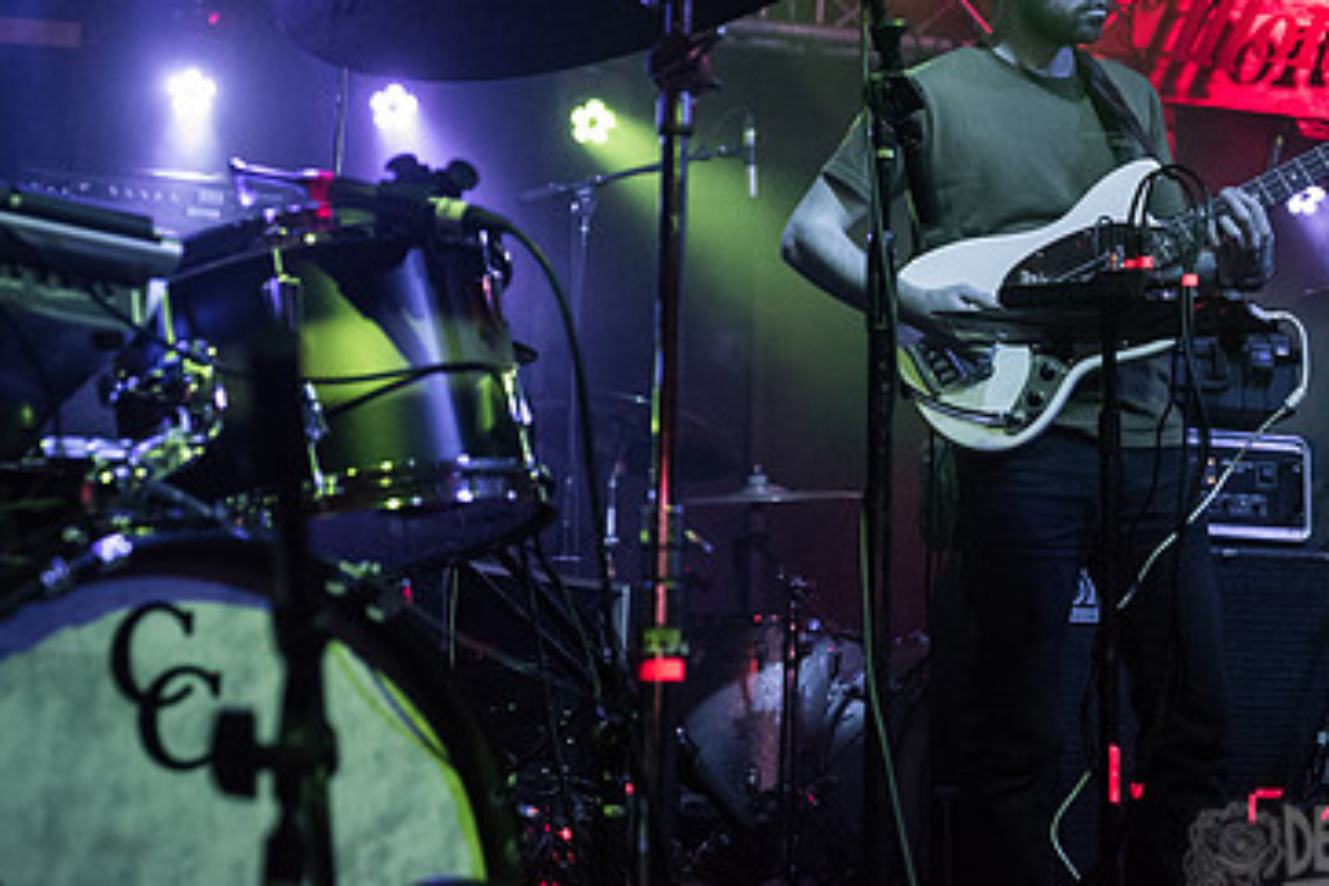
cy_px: 225
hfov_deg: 35.6
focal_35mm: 56
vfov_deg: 23.9
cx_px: 556
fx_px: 2067
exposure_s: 1/160
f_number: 2.8
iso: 3200
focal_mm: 35
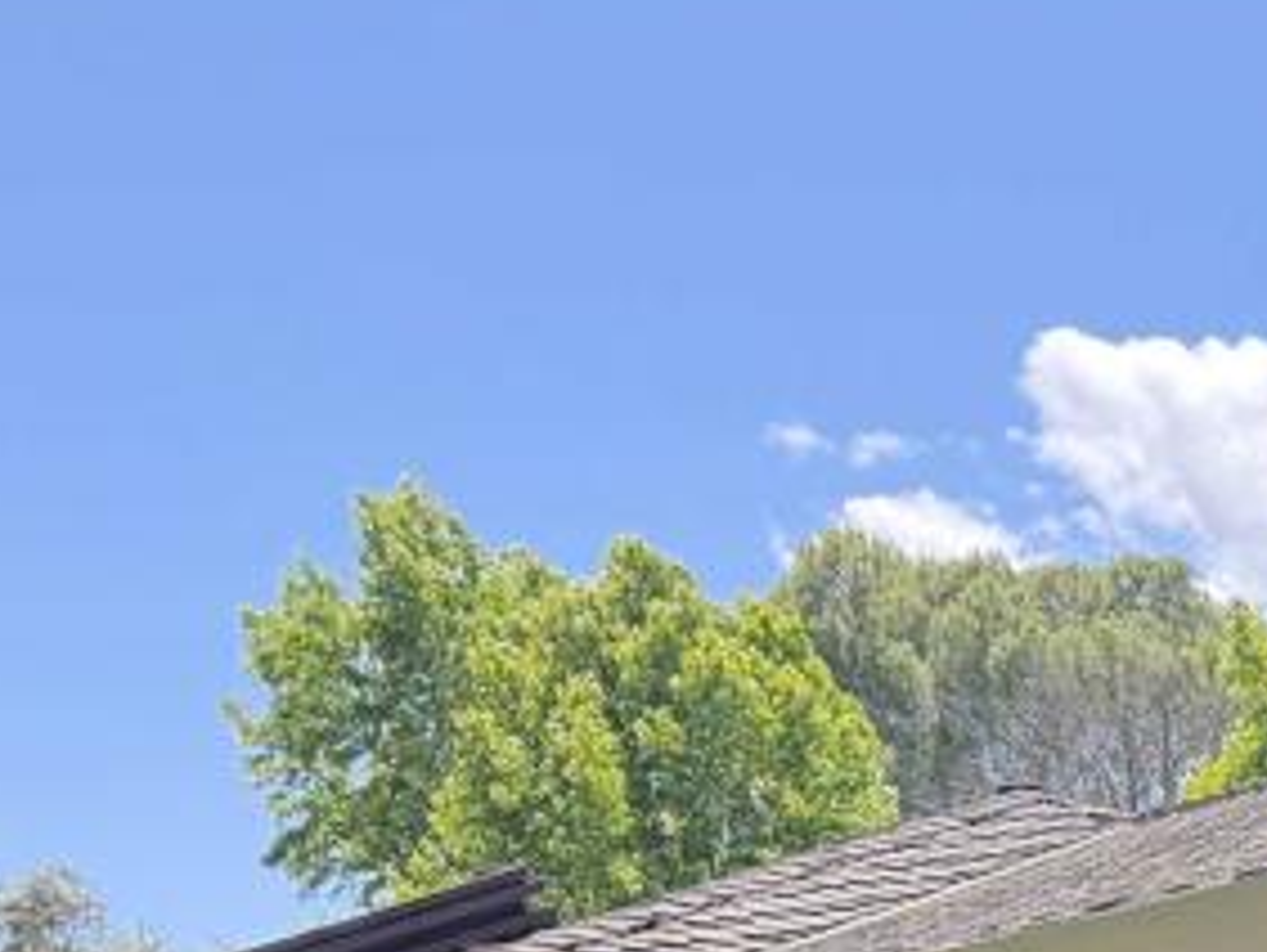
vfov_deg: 14.9
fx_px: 3187
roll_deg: -0.6
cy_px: 1679
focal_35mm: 87
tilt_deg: -5.0
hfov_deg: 20.1
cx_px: 1761
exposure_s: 1/909
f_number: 1.78
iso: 100
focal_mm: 6.76
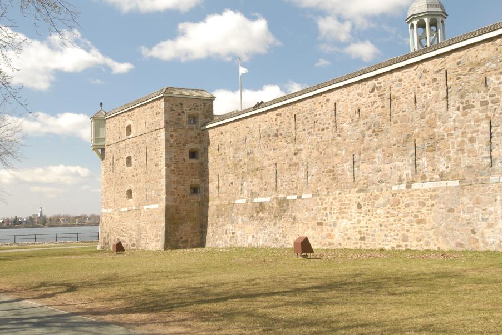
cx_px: 233
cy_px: 157
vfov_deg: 31.5
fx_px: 594
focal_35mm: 43
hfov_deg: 45.8
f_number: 5.6
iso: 320
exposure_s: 1/250
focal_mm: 25
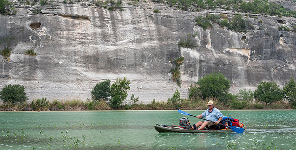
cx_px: 150
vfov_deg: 21.1
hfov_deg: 40.4
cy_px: 68
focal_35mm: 52
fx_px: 402
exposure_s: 1/320
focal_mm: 23
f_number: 5.6
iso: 400
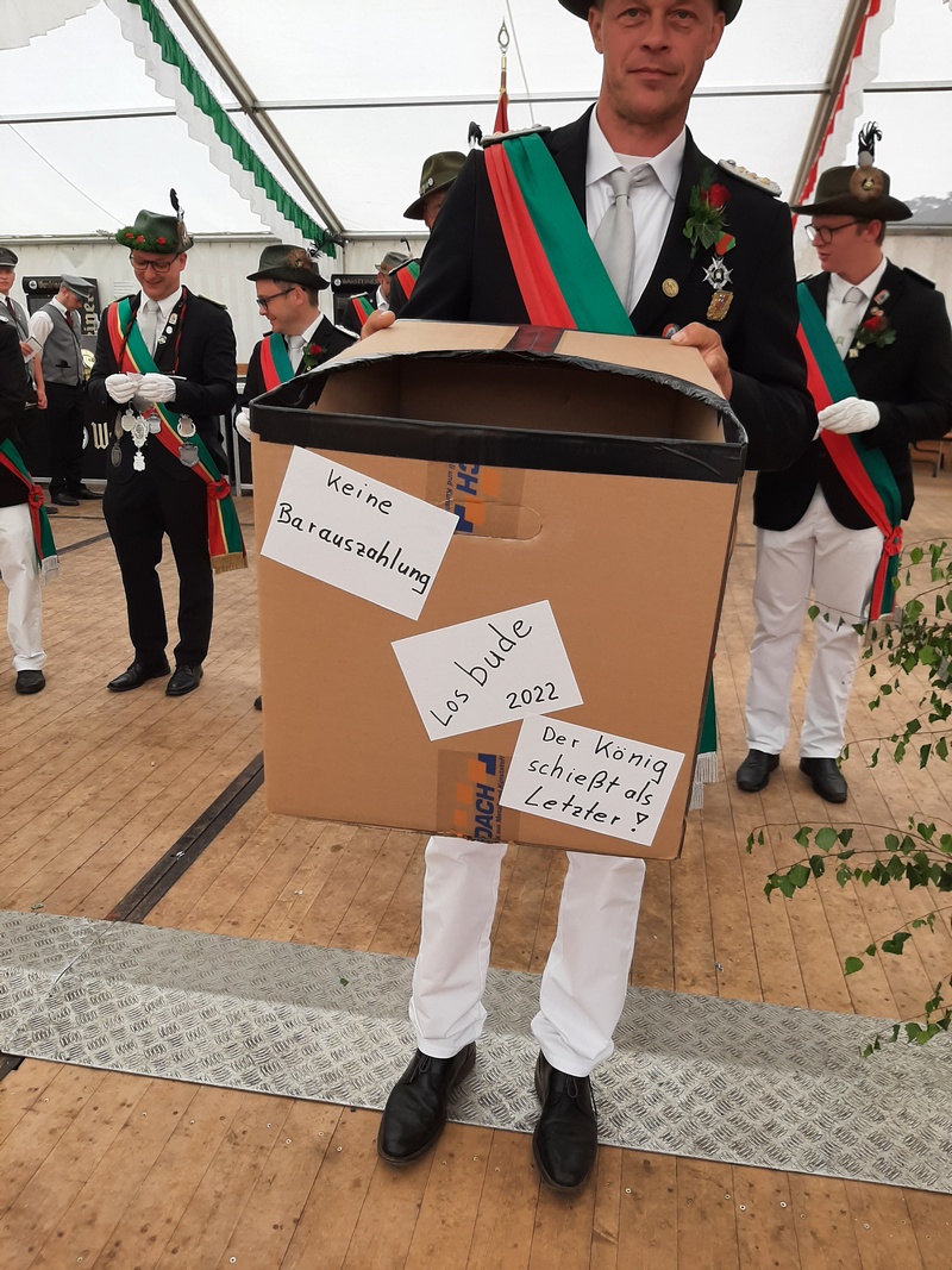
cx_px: 476
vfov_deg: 67.3
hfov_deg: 53.1
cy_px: 635
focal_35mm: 26
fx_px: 954
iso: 40
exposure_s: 1/308
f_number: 1.7
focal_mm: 3.93
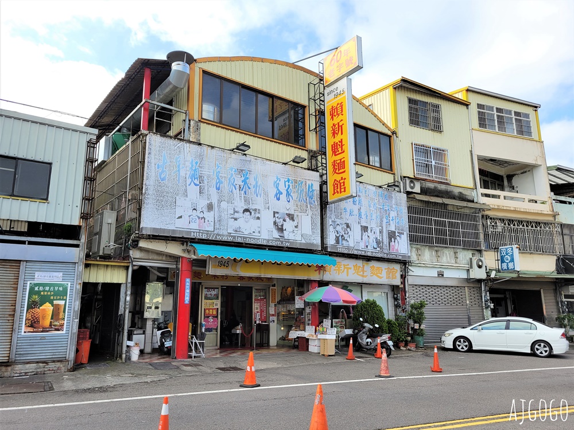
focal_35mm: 26
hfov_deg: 67.3
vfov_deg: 53.1
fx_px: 431
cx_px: 287
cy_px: 215
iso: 40
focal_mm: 5.4
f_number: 1.8
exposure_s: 1/1321
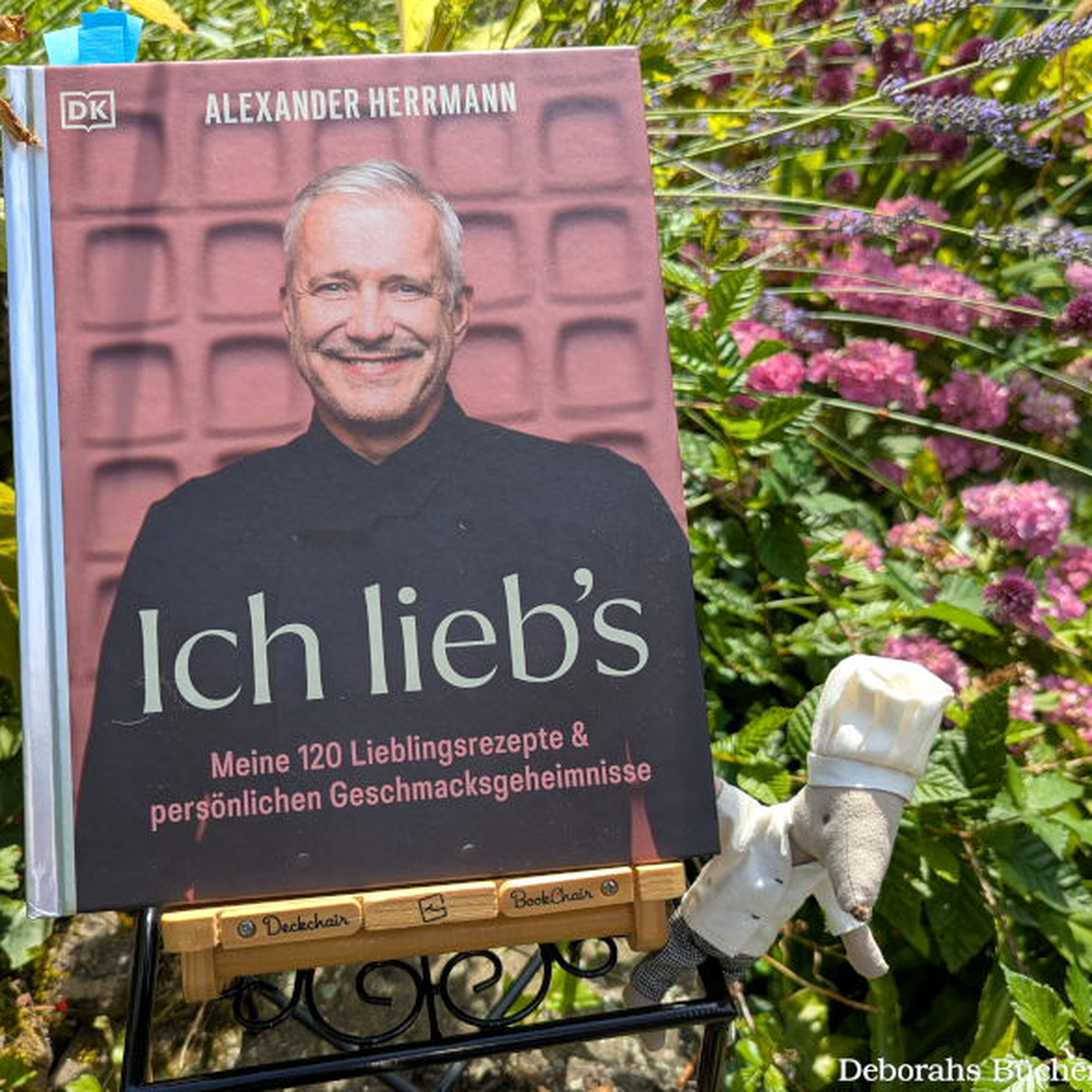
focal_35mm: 29
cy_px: 550
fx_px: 1035
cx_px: 529
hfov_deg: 55.6
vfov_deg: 55.6
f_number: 1.85
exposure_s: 1/1143
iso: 45
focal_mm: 6.81
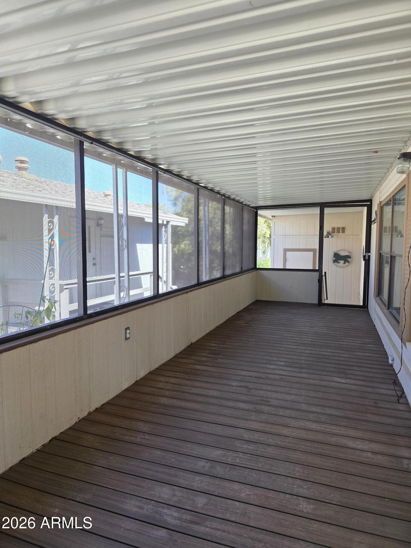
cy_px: 274
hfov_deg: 58.9
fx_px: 364
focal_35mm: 23
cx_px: 206
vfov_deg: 73.9
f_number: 1.7
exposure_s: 1/180
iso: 125
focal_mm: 6.3
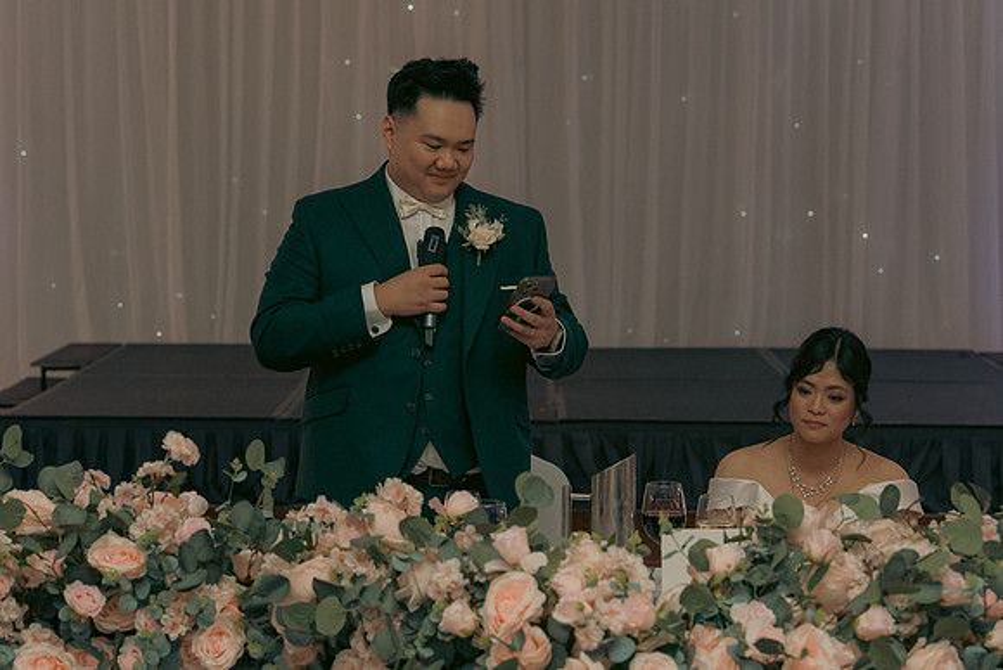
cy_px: 335
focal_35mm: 91
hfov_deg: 22.4
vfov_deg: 15.0
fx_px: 2536
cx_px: 502
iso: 2500
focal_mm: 61
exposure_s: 1/160
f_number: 3.5
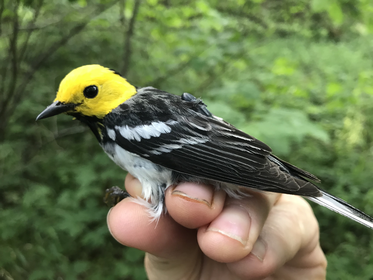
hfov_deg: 63.4
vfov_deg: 49.7
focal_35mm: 28
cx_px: 186
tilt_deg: -15.0
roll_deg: +7.9
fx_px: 302
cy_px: 140
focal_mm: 3.99
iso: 40
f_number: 1.8
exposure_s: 1/15
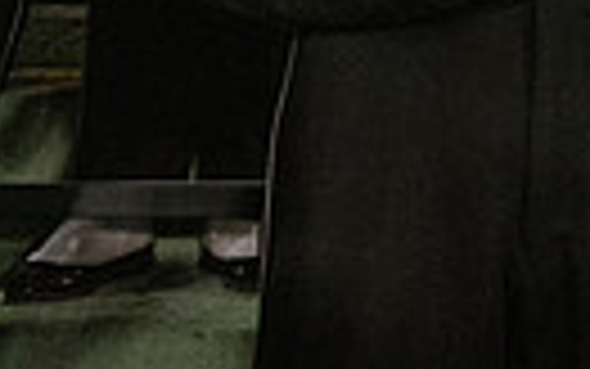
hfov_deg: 18.7
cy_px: -488
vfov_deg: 10.6
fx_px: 1737
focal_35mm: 108
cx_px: 595
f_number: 4
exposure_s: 1/500
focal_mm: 24
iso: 3200
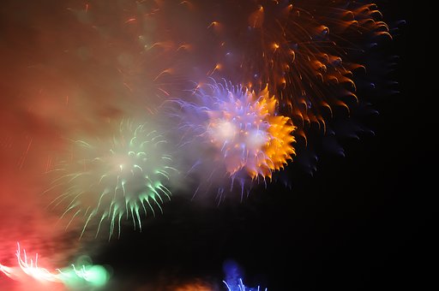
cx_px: 220
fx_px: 913
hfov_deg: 27.0
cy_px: 146
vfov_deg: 18.1
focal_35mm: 75
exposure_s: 1.6
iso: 200
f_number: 8
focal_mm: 50
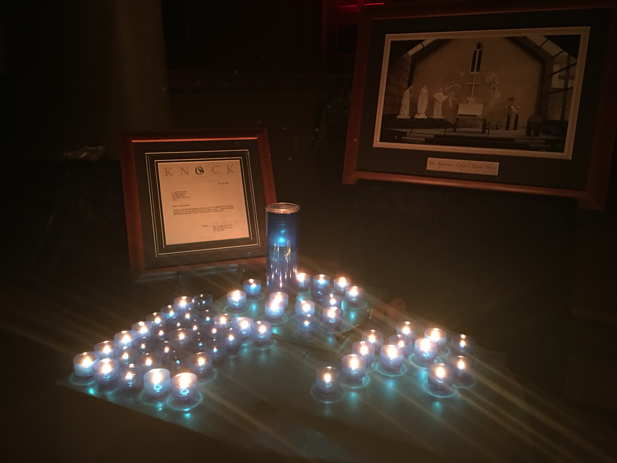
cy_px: 232
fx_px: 517
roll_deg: -0.5
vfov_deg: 48.2
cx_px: 308
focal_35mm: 29
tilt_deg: -13.9
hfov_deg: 61.7
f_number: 2.2
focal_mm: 4.15
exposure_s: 1/4
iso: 100
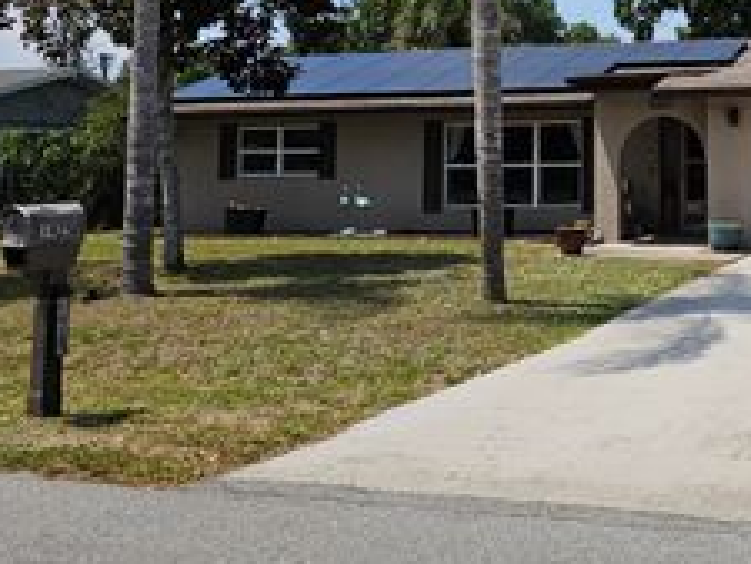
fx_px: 1107
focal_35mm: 51
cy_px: 45
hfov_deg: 35.1
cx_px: 691
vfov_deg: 27.4
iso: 10
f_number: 1.7
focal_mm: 6.3
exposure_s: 1/1111
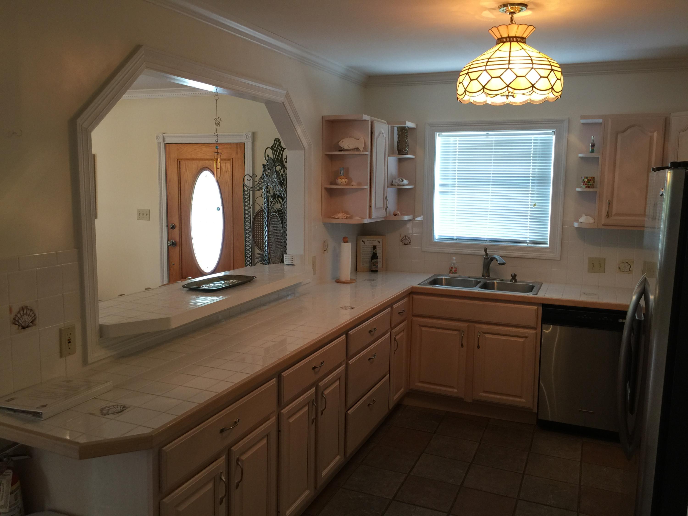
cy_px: 258
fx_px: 576
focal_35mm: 29
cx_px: 344
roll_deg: -2.2
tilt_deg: -7.4
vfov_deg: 48.2
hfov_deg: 61.7
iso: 40
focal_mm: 4.15
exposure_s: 1/15
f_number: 2.2
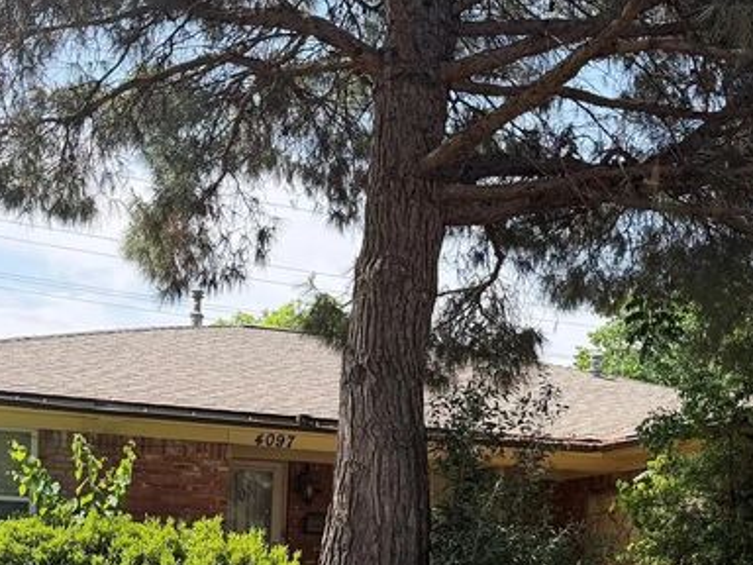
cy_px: 585
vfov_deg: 22.0
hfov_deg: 30.2
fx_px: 1392
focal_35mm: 64
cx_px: 427
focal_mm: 6.76
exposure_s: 1/1855
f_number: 1.78
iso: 100
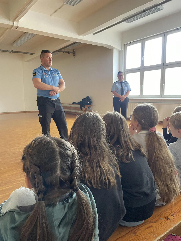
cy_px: 120
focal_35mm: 26
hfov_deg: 53.1
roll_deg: +0.3
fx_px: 181
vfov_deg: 67.3
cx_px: 90
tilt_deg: -7.8
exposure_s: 1/60
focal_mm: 4.2
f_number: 1.6
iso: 160
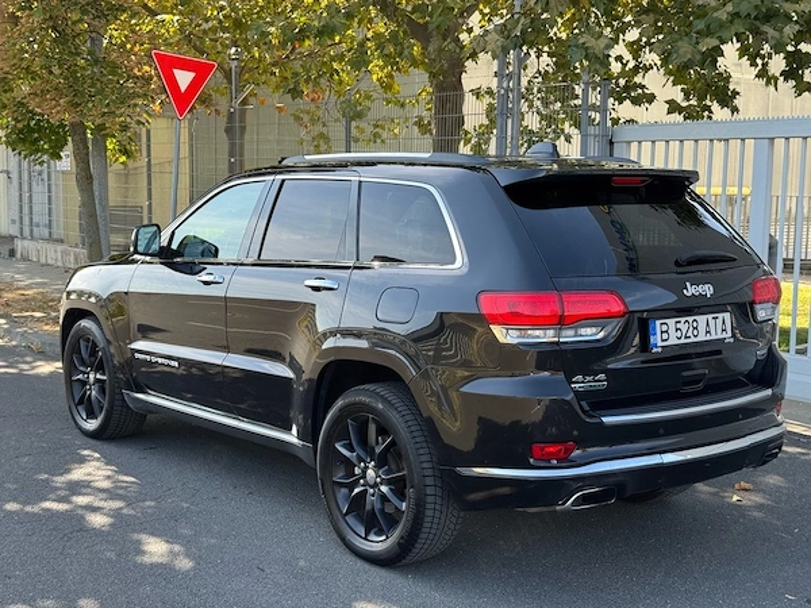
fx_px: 1125
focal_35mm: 48
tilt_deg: -6.7
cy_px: 304
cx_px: 406
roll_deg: -0.9
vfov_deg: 30.3
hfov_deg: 39.7
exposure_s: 1/598
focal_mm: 6.76
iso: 64
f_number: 1.78
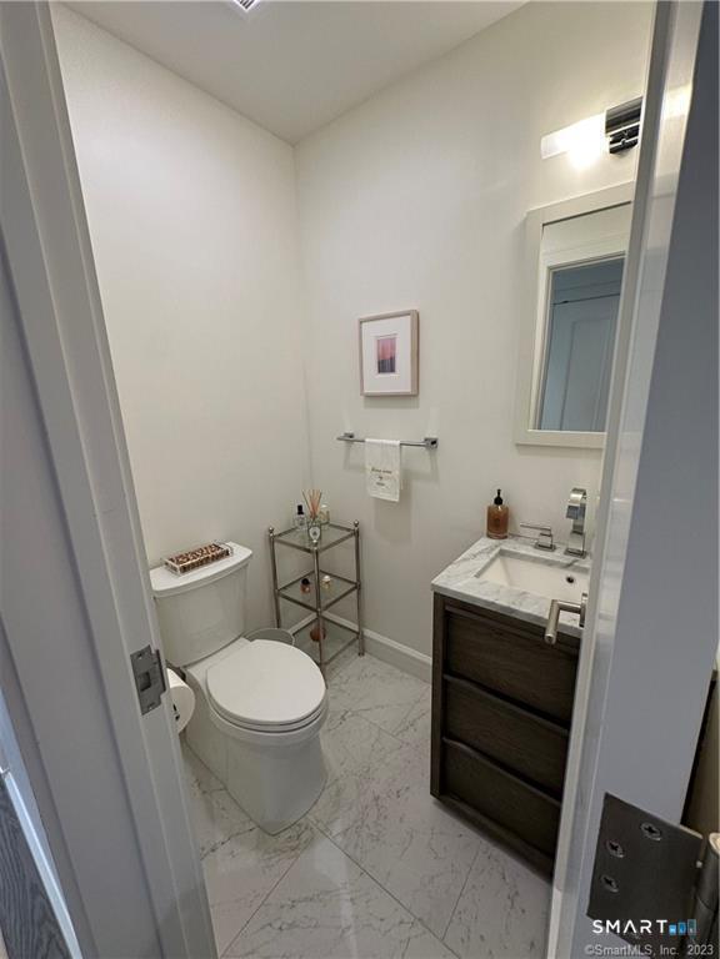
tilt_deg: -12.7
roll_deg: +1.9
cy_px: 480
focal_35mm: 14
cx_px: 360
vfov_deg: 102.1
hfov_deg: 85.7
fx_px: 388
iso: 100
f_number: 2.2
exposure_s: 1/120
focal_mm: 2.22
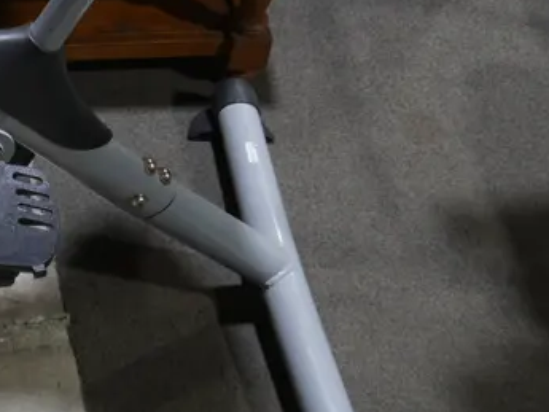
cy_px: -188
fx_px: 1317
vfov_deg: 16.4
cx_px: -123
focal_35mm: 83
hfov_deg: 21.7
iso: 250
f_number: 3.5
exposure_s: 1/60
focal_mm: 14
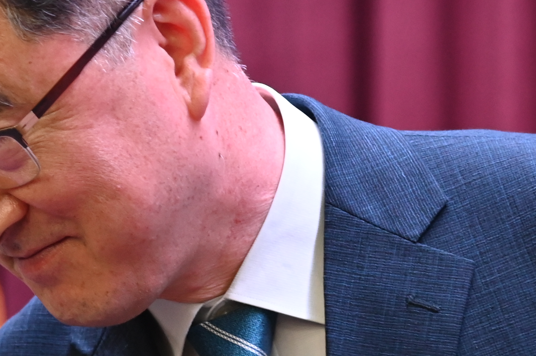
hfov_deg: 7.5
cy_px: 118
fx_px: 4062
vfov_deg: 5.0
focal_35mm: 273
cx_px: 76
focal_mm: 70
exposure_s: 1/125
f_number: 4
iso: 2200
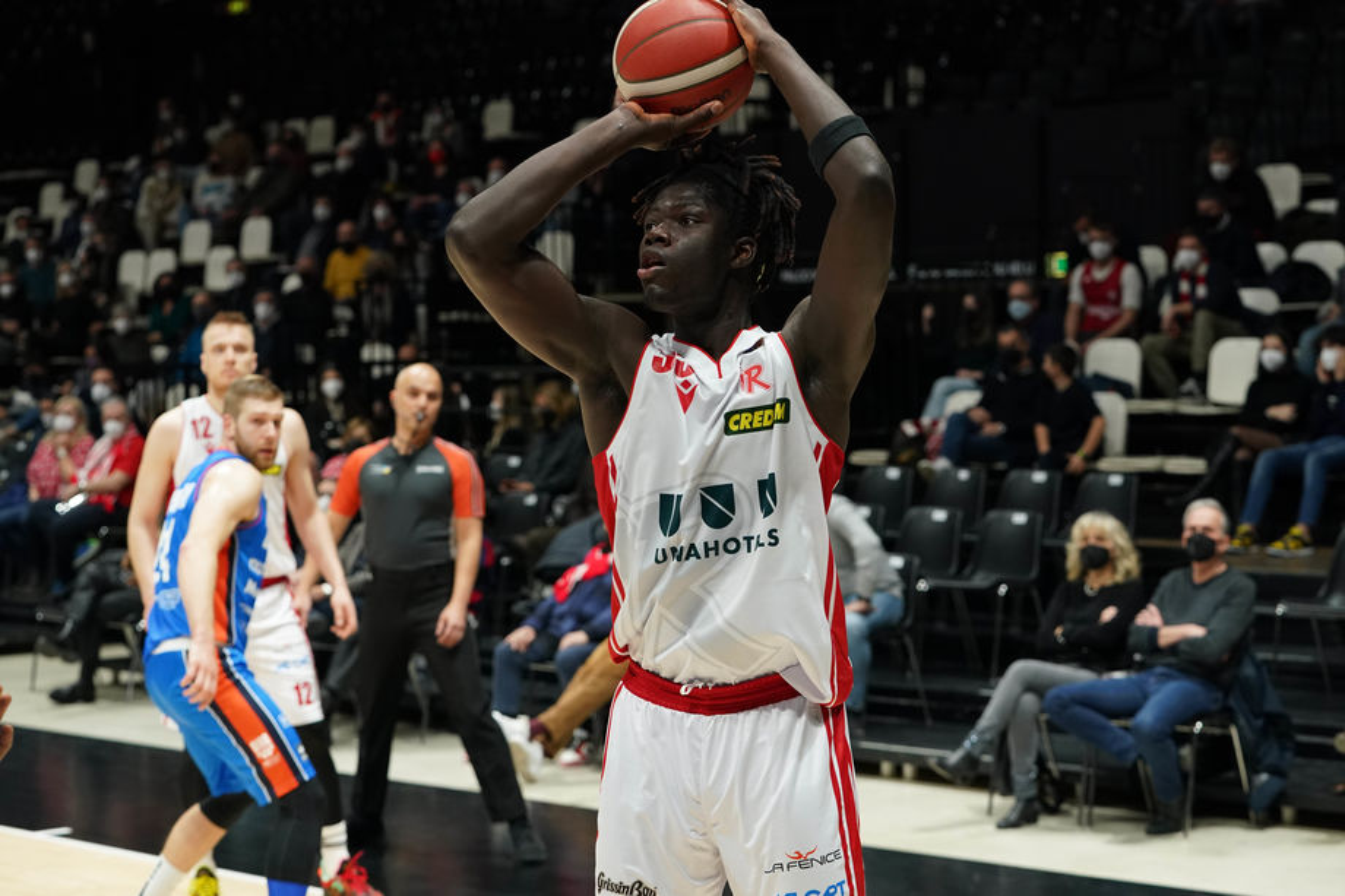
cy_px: 448
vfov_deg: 16.6
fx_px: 3063
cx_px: 672
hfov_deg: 24.8
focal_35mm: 82
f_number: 4.5
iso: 3200
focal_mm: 82
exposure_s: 1/1000
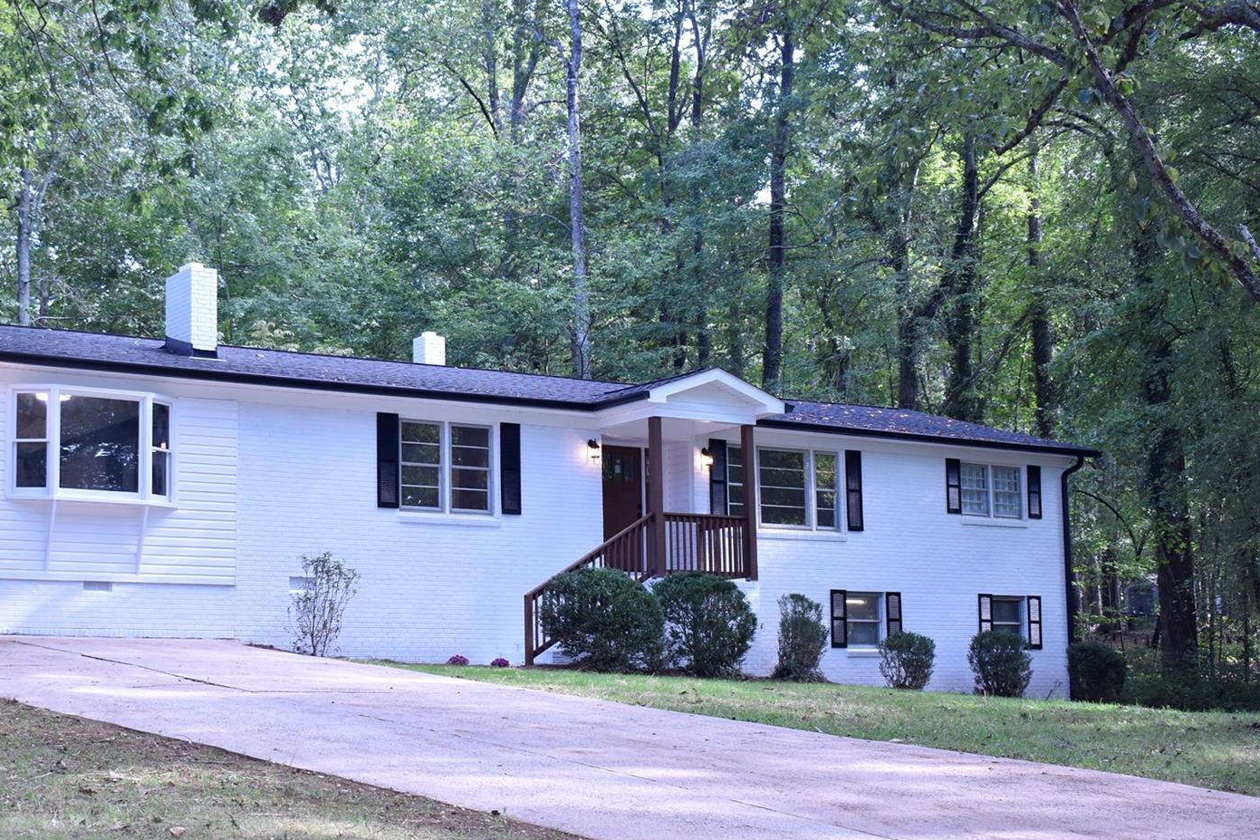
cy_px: 518
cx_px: 469
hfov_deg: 37.3
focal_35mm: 53
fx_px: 1855
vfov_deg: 25.4
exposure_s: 1/160
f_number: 4
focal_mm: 24
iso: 500
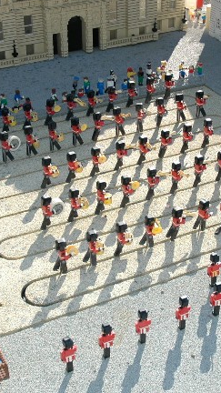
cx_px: 127
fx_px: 667
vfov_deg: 32.8
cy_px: 213
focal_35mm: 64
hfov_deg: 18.8
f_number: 4
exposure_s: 1/500
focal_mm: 22
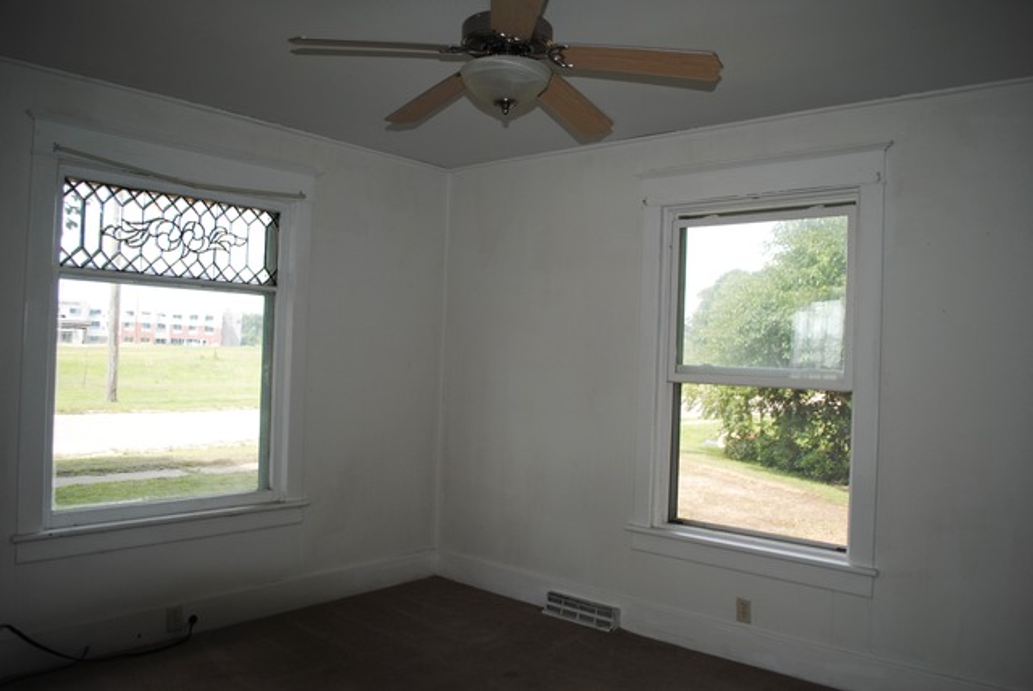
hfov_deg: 67.3
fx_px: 775
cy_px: 346
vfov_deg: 48.0
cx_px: 516
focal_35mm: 27
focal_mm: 18
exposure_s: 1/200
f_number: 3.5
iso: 100
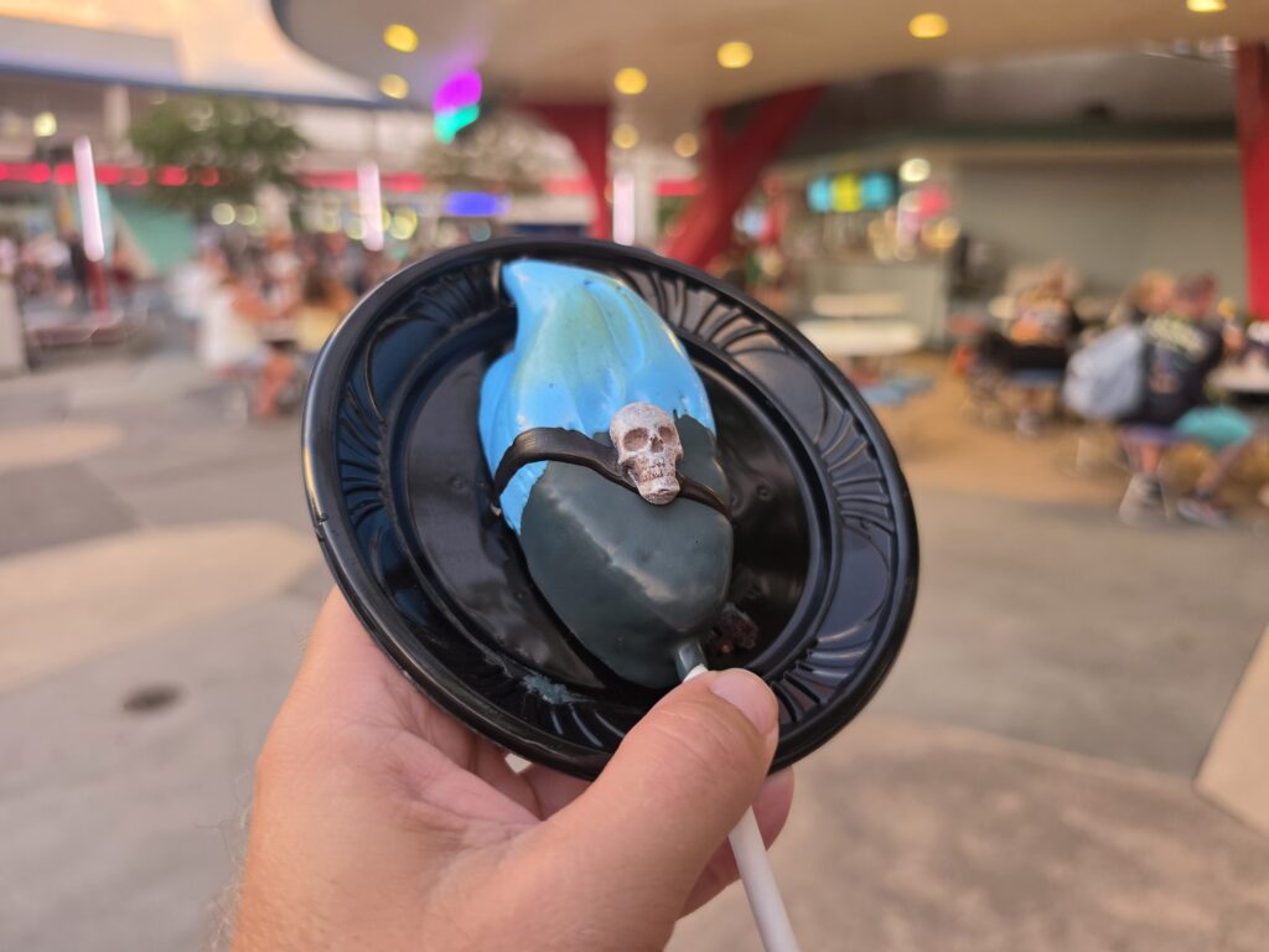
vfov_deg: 58.9
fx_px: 843
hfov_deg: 73.9
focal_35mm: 23
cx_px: 634
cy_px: 476
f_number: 1.4
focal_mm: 6.5
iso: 200
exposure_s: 1/120
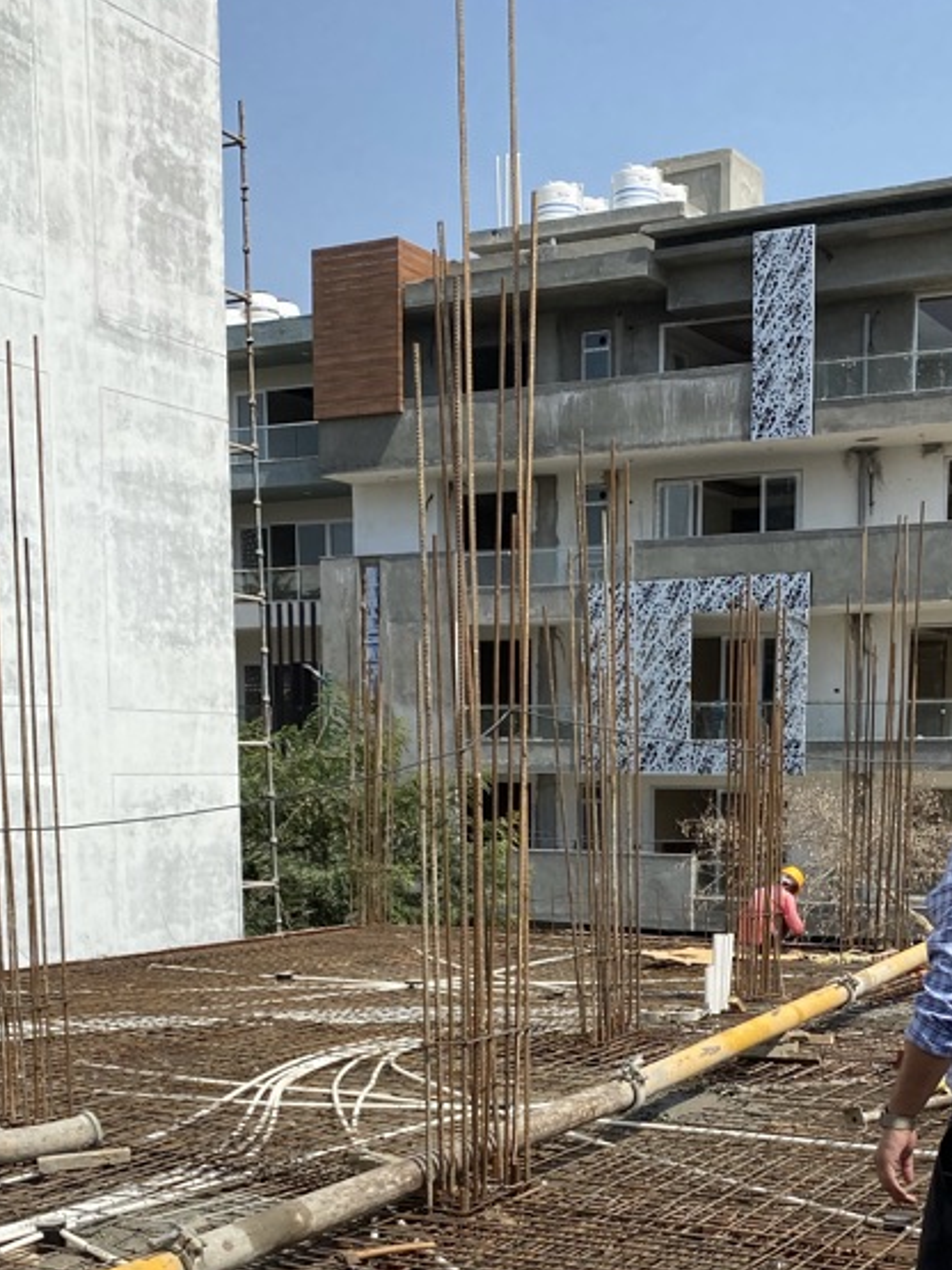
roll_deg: -1.1
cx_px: 611
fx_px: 1761
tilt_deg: -8.3
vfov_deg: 38.0
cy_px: 1046
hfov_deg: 30.1
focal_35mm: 48
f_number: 1.8
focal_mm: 4.25
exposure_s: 1/2890
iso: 32
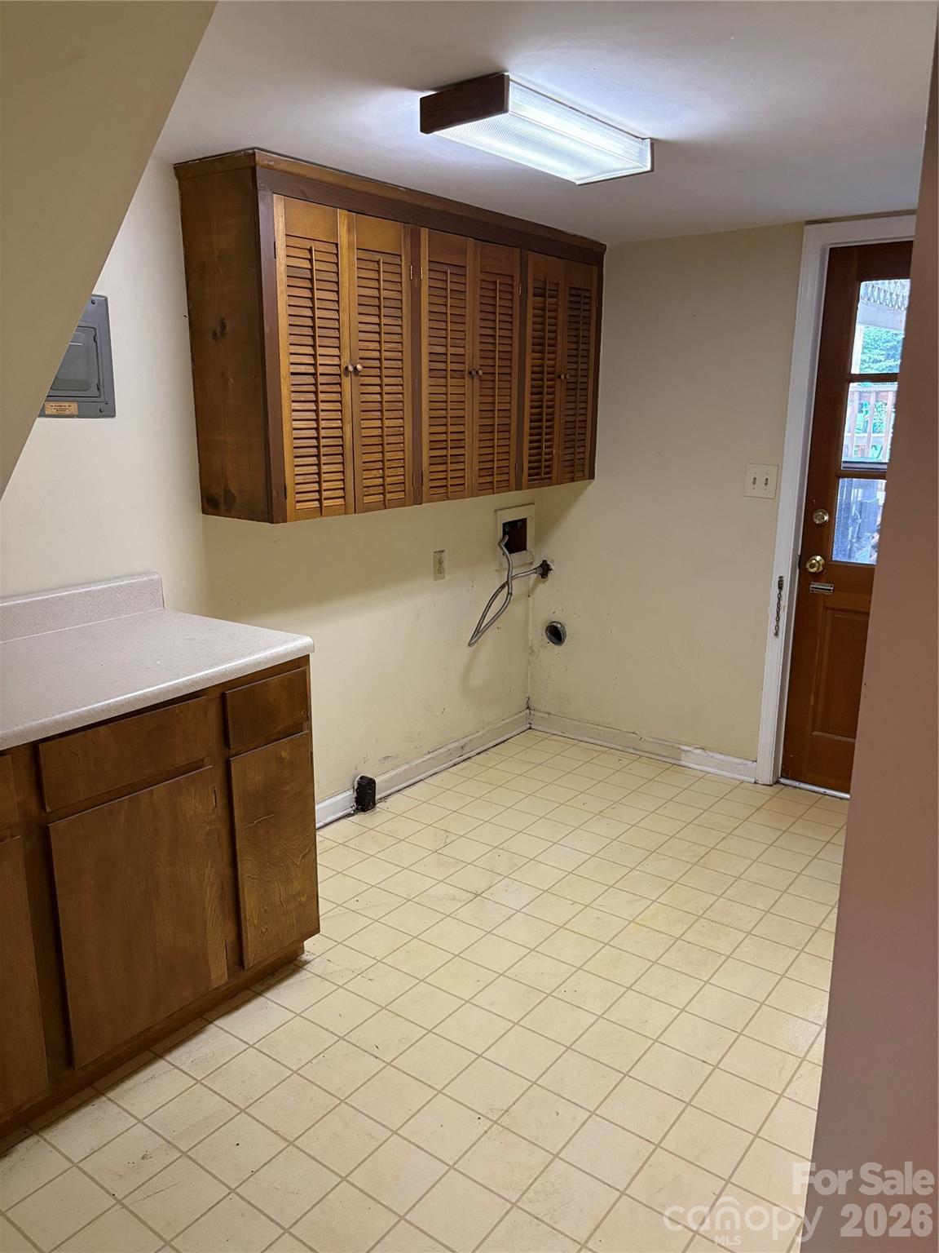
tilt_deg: -13.9
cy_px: 626
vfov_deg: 67.3
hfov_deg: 53.1
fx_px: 940
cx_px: 470
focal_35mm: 26
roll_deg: +0.0
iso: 320
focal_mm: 5.96
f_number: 1.6
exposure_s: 1/60
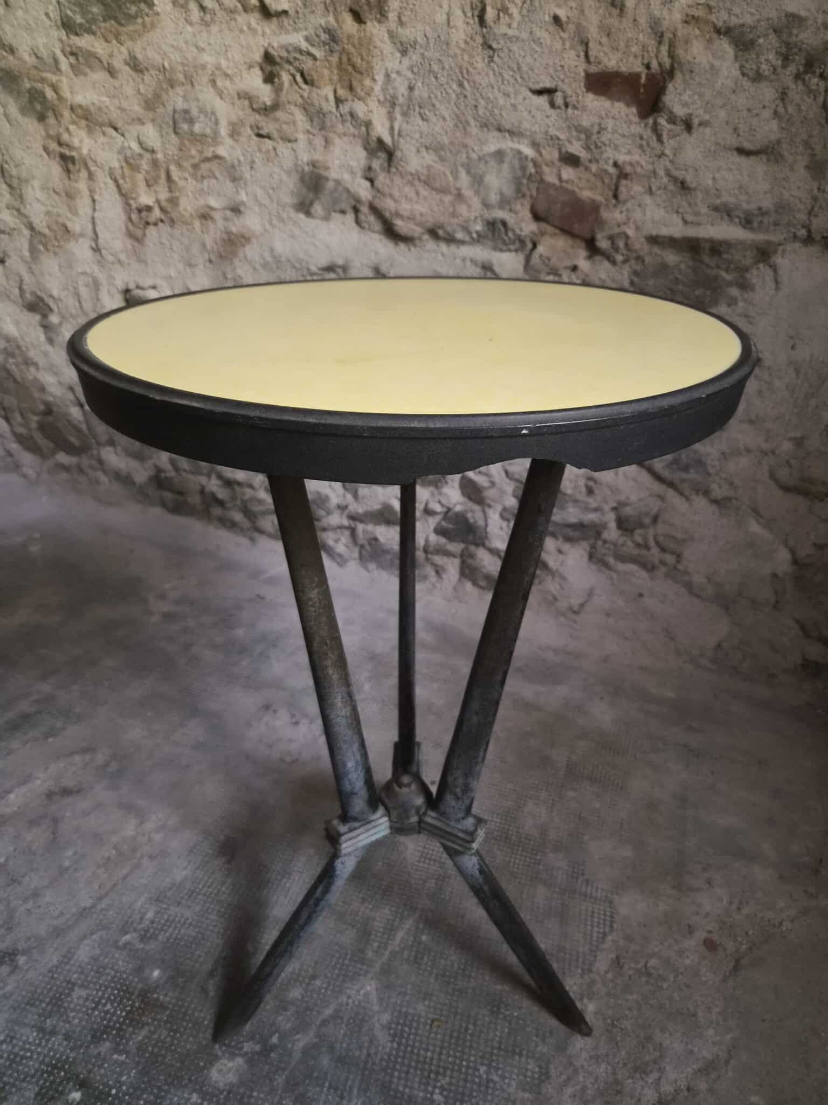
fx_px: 734
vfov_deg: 73.9
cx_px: 414
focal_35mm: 23
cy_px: 552
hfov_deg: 58.9
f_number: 1.8
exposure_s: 1/100
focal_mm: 5.4
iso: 2000
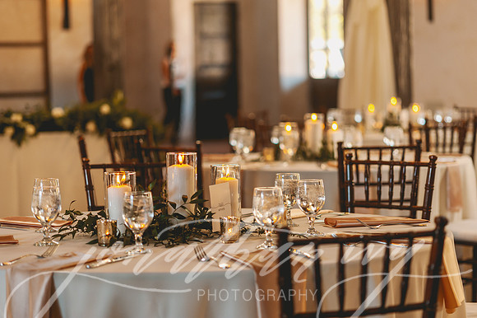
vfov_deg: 13.0
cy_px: 159
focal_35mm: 105
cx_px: 238
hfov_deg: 19.5
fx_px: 1390
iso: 800
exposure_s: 1/200
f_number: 2.8
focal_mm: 105
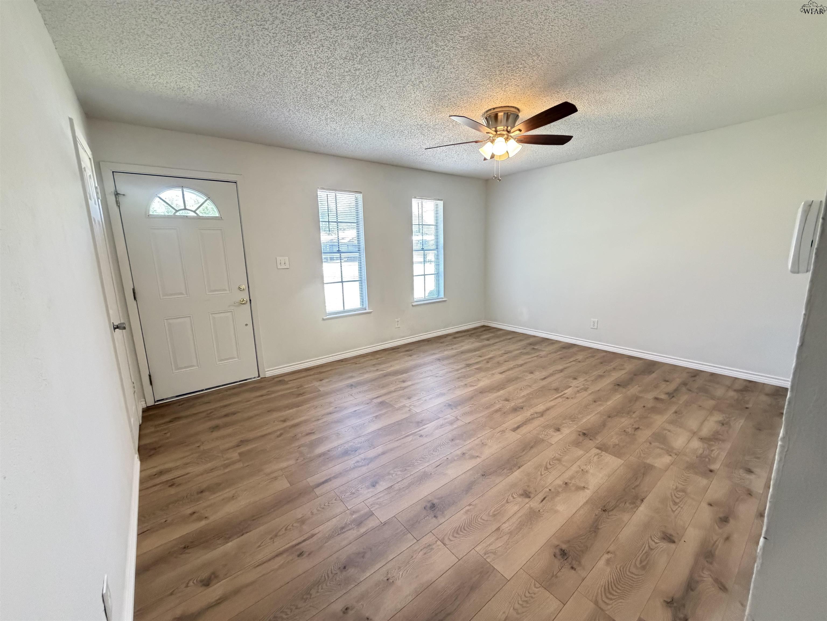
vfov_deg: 85.7
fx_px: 334
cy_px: 310
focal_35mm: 14
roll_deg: +2.0
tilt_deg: -11.0
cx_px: 414
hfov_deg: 102.1
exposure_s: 1/60
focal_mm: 2.22
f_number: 2.2
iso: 640
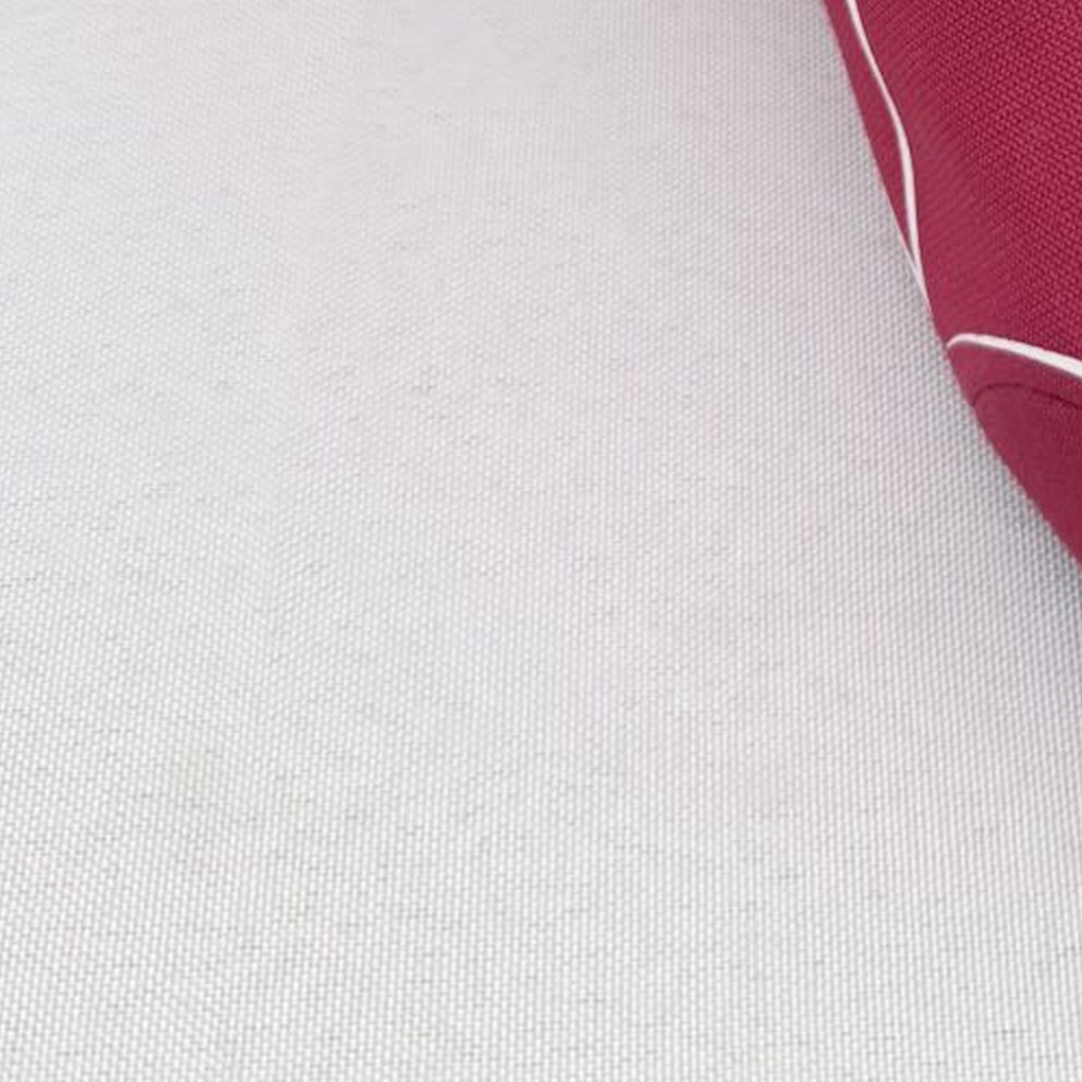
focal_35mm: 77
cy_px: -530
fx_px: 2723
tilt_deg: -45.1
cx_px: 1171
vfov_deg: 19.6
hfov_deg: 21.4
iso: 500
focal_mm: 6.76
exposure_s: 1/50
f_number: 1.78
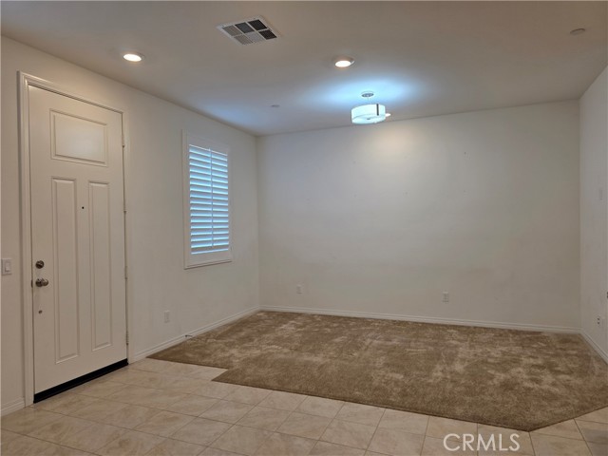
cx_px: 304
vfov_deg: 58.9
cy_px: 228
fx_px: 404
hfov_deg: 73.9
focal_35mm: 23
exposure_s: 1/120
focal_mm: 6.3
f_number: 1.7
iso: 80
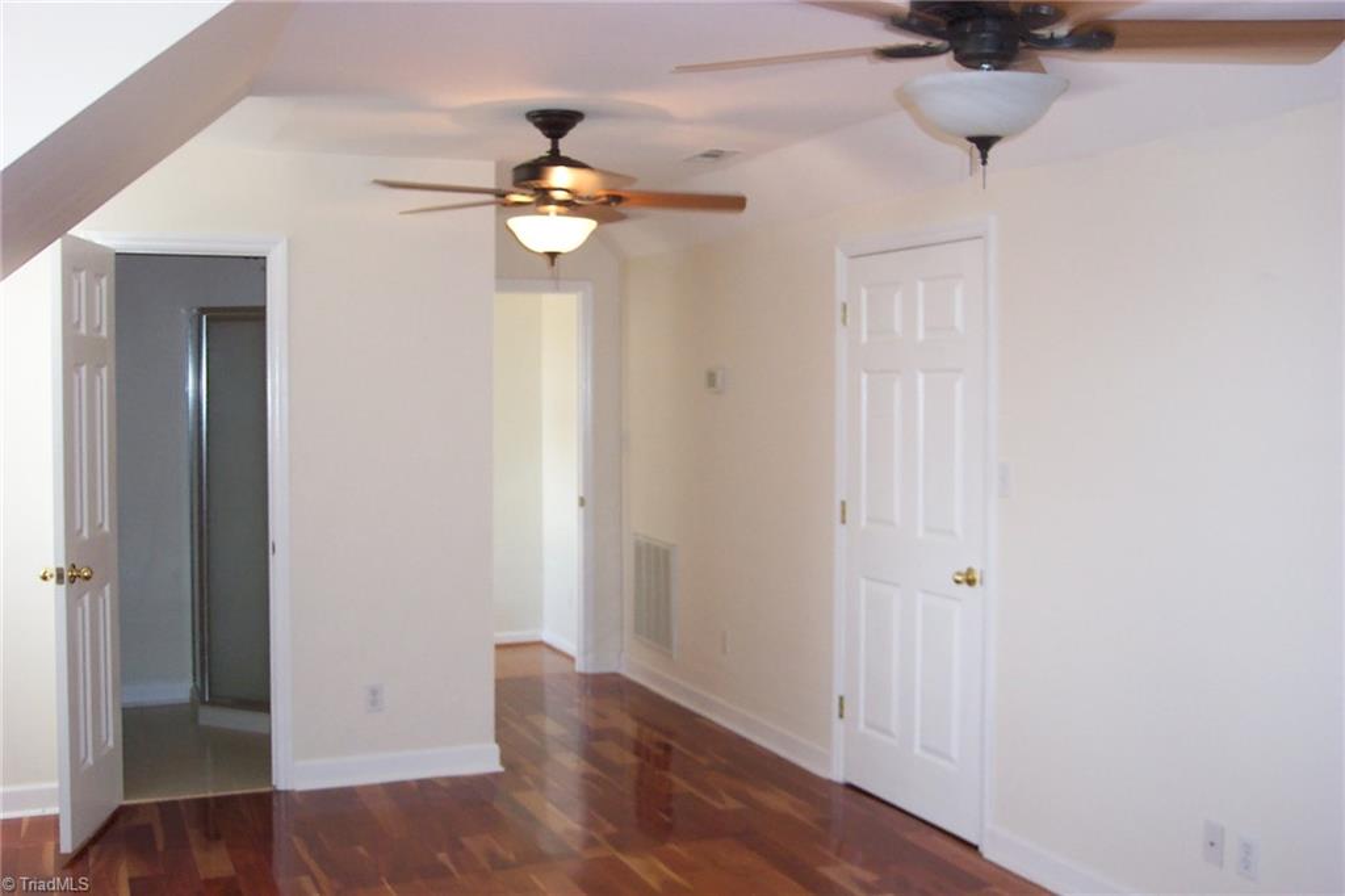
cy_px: 448
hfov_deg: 50.7
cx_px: 672
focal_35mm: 38
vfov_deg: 35.0
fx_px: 1419
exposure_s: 1/45
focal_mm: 8
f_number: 2.8
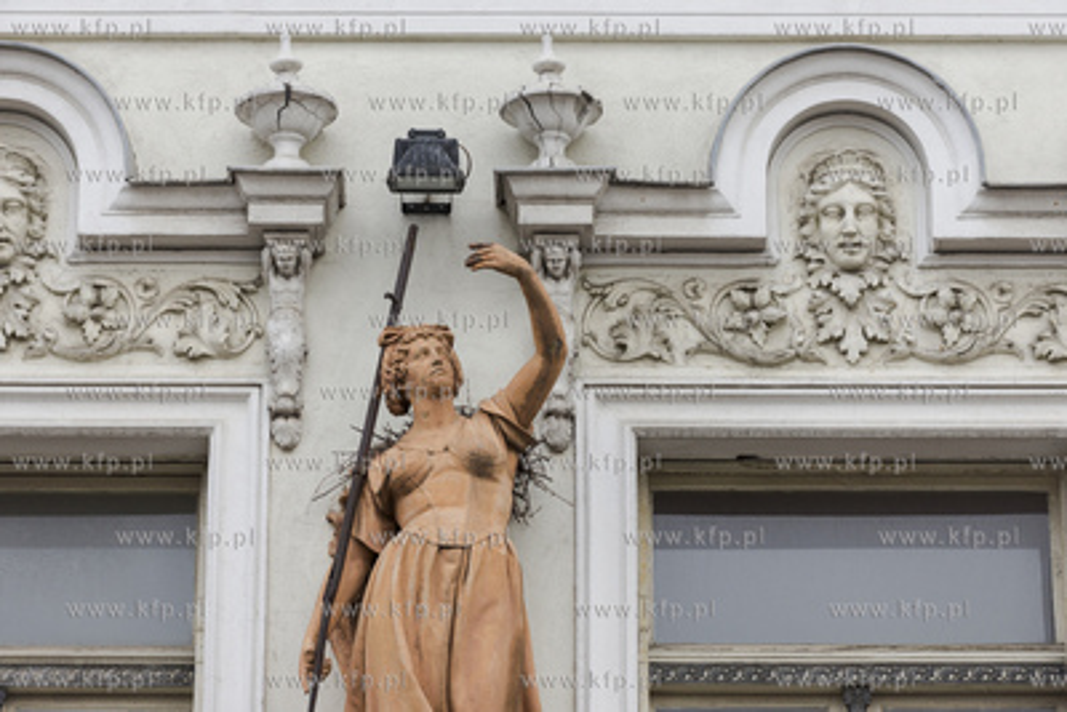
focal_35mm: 170
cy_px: 356
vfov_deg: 8.1
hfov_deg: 12.1
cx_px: 534
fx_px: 5040
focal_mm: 170
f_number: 4
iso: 400
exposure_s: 1/500
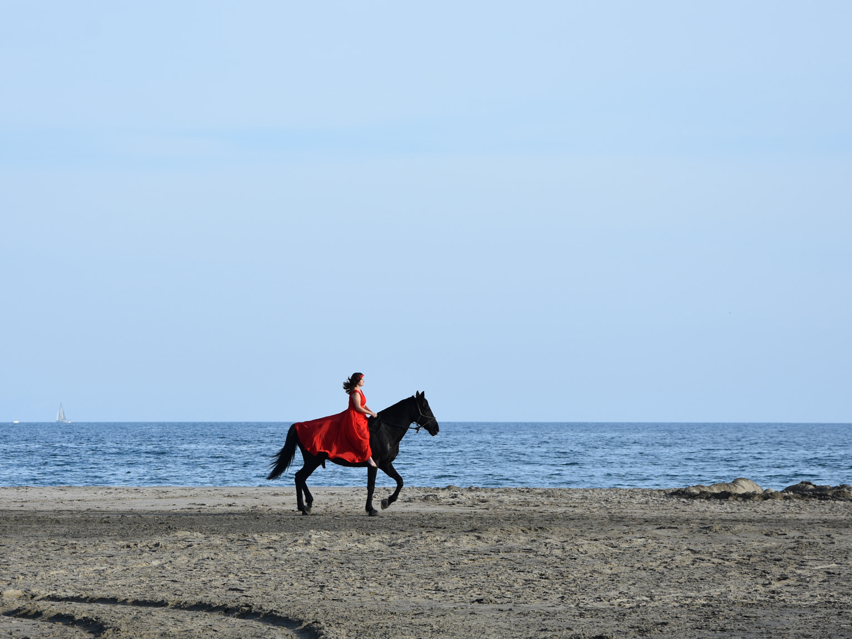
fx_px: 4283
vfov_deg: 8.5
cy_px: 345
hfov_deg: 11.4
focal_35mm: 174
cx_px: 423
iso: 200
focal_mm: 90
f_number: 8
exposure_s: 1/500
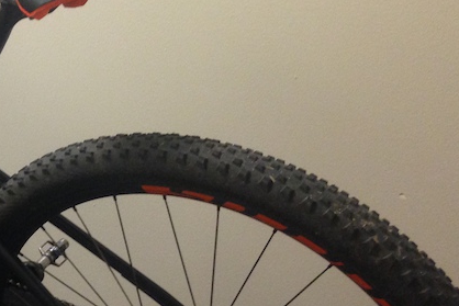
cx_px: -47
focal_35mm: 84
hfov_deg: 22.8
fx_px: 1071
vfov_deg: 16.3
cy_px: 171
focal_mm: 4.12
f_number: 2.4
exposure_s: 1/20
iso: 200
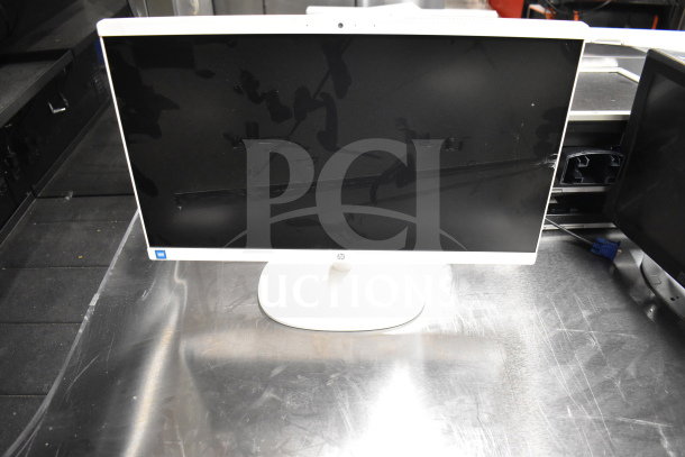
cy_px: 228
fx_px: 514
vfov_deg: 48.0
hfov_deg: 67.4
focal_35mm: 27
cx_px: 342
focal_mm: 18
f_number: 3.5
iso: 3200
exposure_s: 1/30
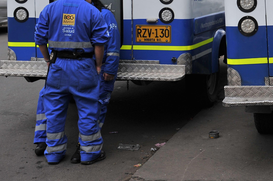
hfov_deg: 23.2
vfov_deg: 15.8
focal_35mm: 85
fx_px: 644
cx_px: 251
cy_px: 9
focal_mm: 42
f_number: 4.5
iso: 200
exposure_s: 1/1000
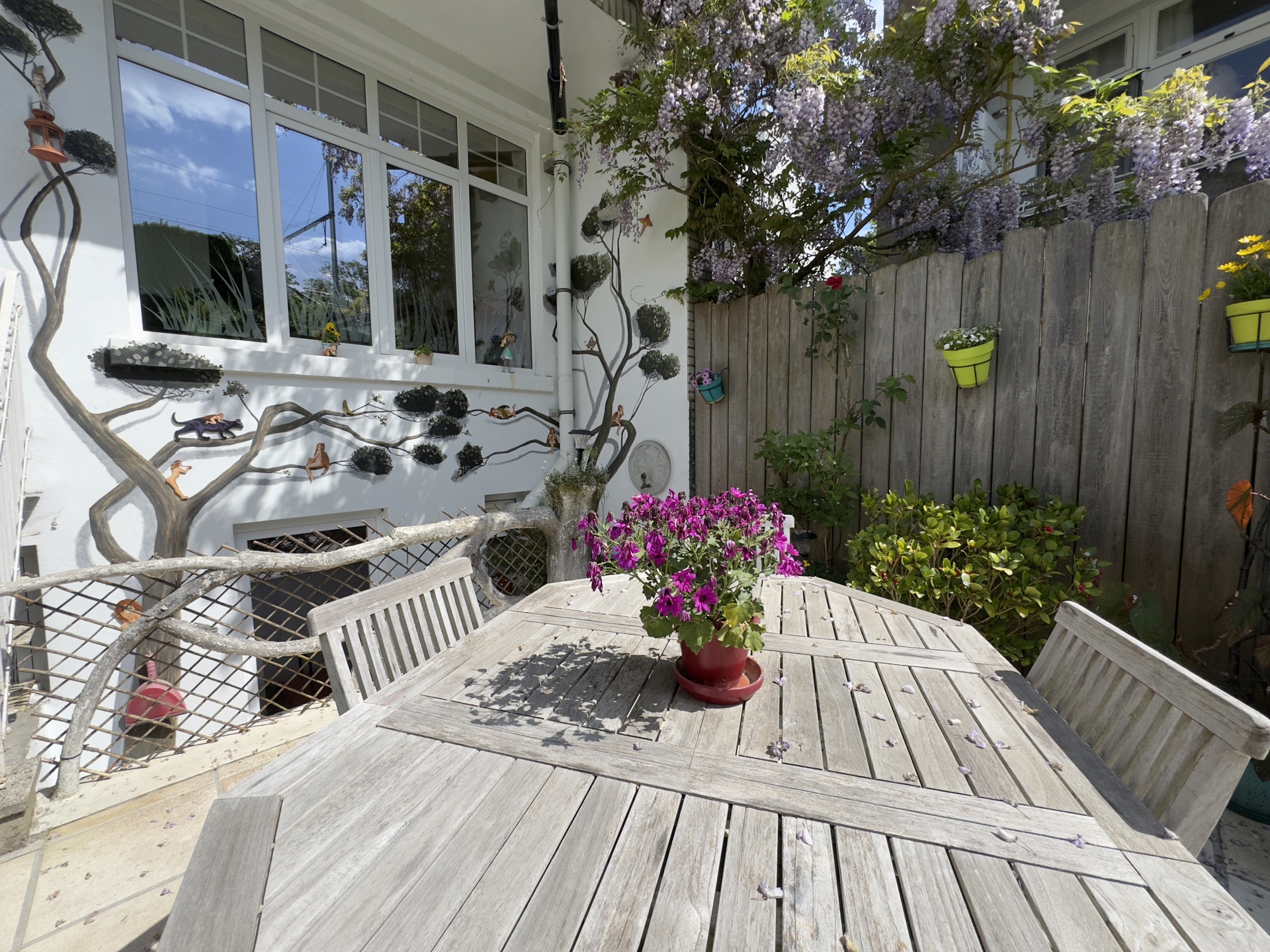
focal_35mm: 14
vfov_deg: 85.7
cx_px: 635
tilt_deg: -4.1
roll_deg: +0.1
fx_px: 514
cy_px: 476
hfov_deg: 102.1
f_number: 2.2
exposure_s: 1/1420
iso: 50
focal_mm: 2.22
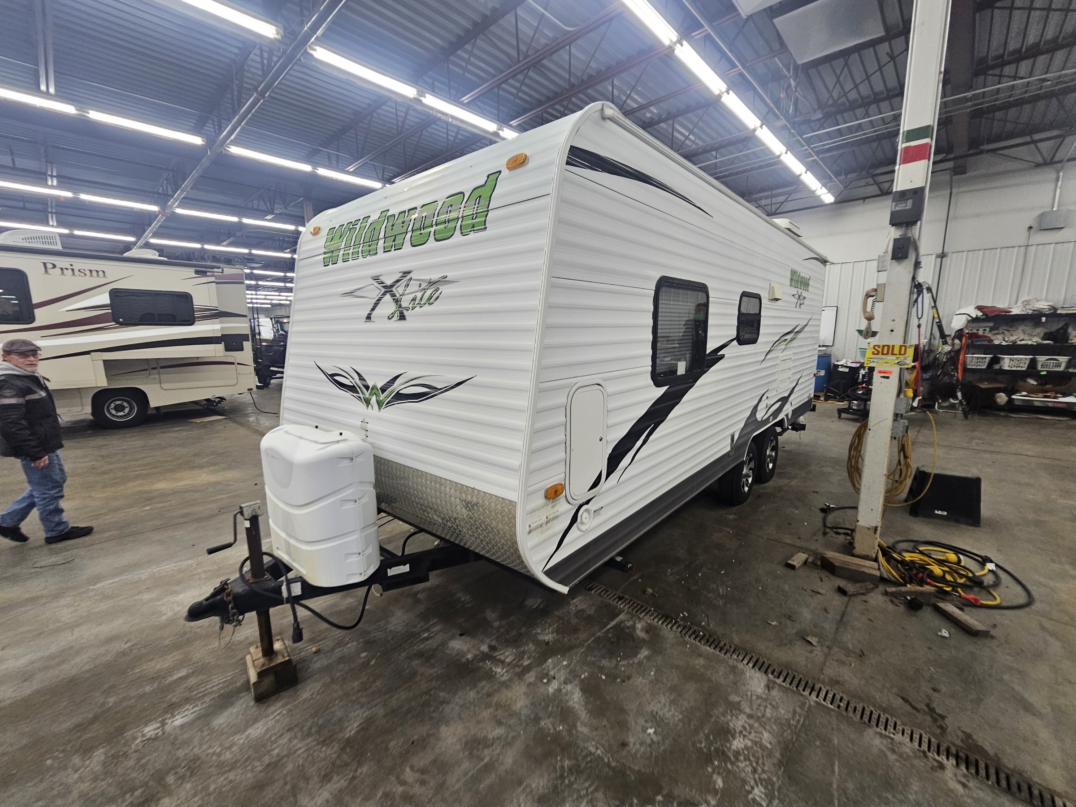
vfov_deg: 89.9
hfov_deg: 106.2
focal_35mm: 13
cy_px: 404
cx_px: 538
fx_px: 404
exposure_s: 1/60.2
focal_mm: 2.2
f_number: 2.2
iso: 160
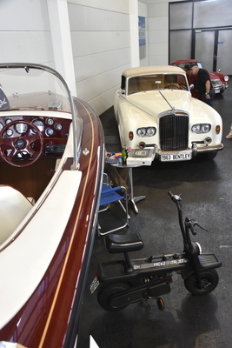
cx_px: 116
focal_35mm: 34
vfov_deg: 55.8
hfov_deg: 38.9
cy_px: 174
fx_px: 328
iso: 2500
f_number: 7.1
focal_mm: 34
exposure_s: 1/125
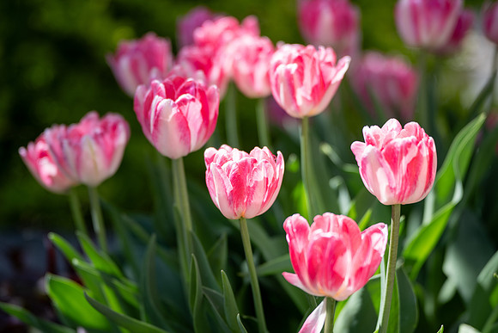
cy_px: 166
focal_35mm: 105
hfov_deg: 19.5
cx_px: 249
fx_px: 1453
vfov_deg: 13.0
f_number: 2.8
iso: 100
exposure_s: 1/1250
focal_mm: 105
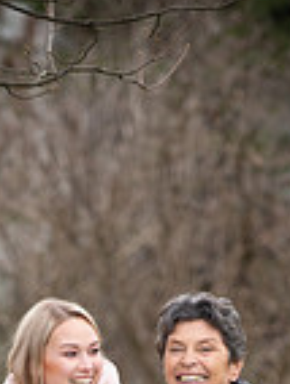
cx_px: 84
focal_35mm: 609
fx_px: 6782
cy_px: 587
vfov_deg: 3.2
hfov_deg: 2.4
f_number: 5
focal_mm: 200
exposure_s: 1/250
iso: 800
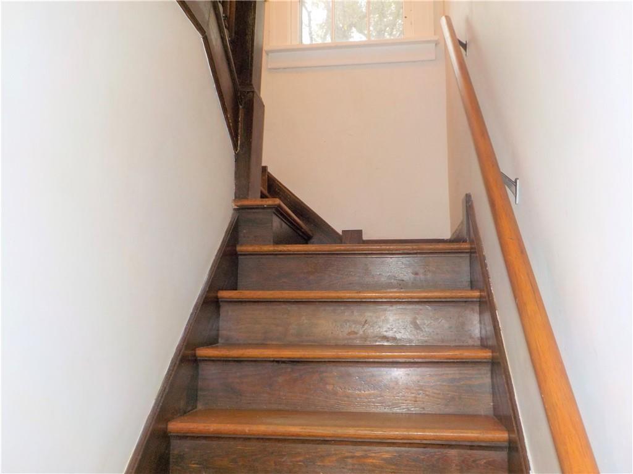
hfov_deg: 60.0
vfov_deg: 46.8
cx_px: 316
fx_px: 549
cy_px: 237
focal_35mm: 30
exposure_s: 1/30
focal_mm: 4.1
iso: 200
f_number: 3.3
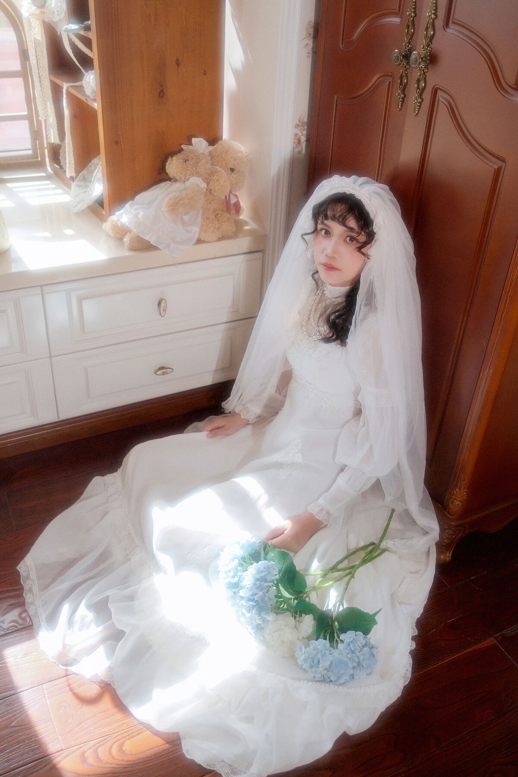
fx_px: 691
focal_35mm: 32
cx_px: 259
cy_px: 388
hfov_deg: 41.1
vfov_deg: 58.7
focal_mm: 21.3
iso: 500
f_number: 2.8
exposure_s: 1/500
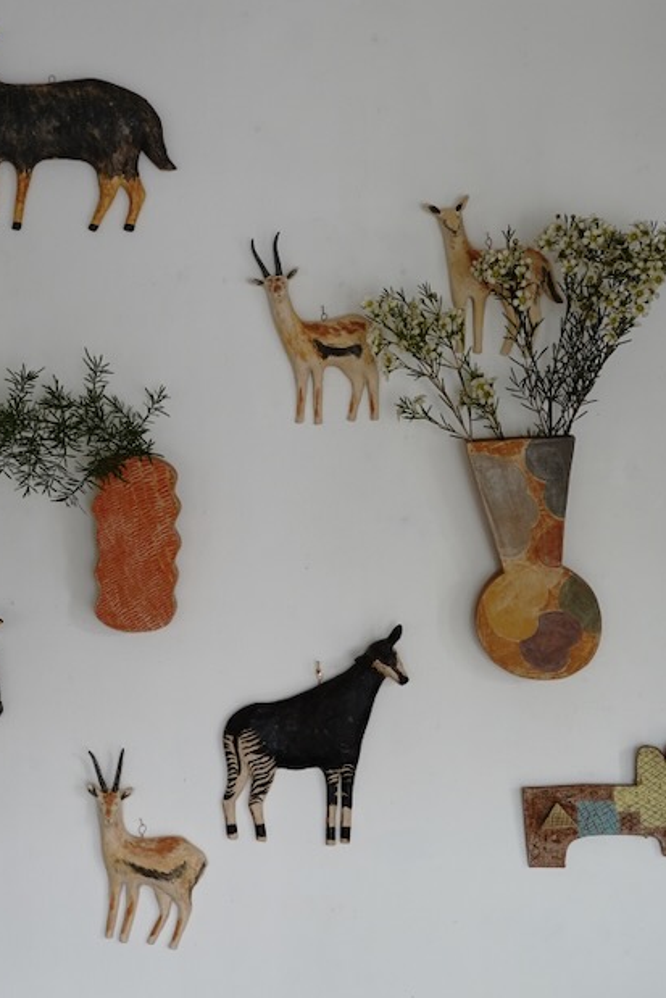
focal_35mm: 93
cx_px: 150
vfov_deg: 21.8
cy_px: 353
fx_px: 2579
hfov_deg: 14.6
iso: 400
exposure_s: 1/60
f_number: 5
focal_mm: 45
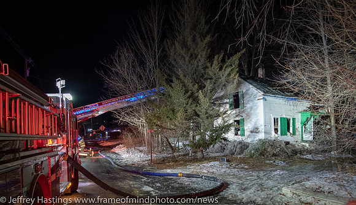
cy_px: 126
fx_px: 253
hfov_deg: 70.3
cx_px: 190
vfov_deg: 43.9
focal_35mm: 27
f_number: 4
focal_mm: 16
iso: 2500
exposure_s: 1/50
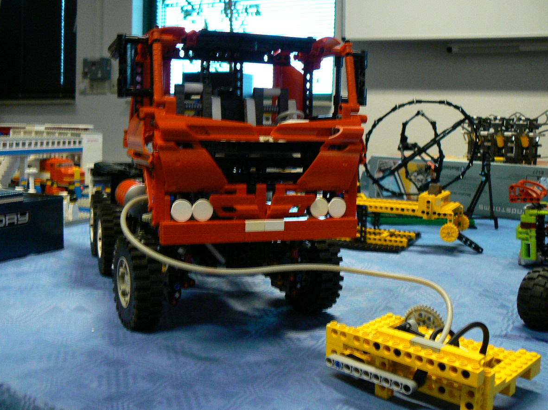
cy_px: 205
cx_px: 256
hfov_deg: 47.8
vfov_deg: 36.8
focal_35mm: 39
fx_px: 617
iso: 200
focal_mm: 6
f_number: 2.8
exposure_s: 1/15
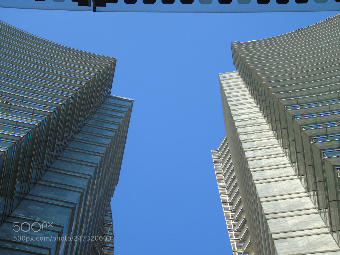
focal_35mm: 82
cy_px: 128
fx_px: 805
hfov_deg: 23.8
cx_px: 170
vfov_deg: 18.0
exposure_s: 1/250
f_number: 4.1
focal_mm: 15
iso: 80
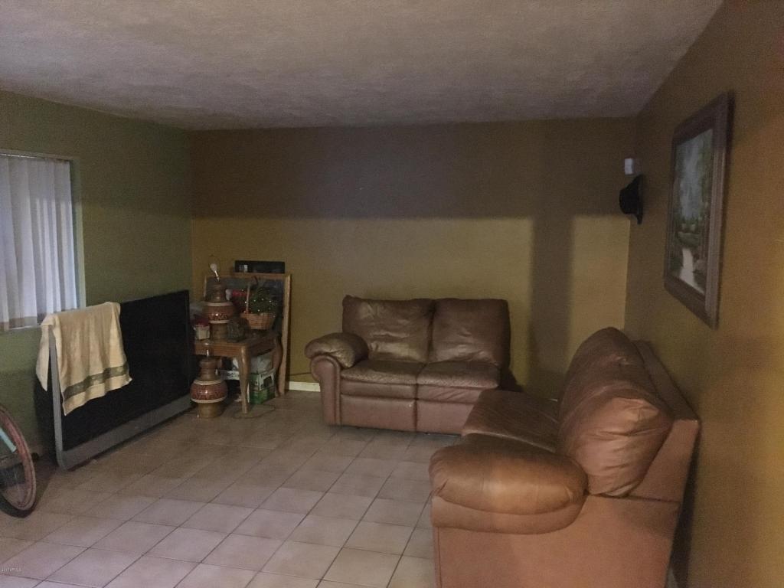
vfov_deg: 48.2
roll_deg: +0.1
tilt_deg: -6.1
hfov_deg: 61.7
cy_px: 294
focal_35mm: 29
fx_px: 657
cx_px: 392
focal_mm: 4.15
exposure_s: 1/15
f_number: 2.2
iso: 2000
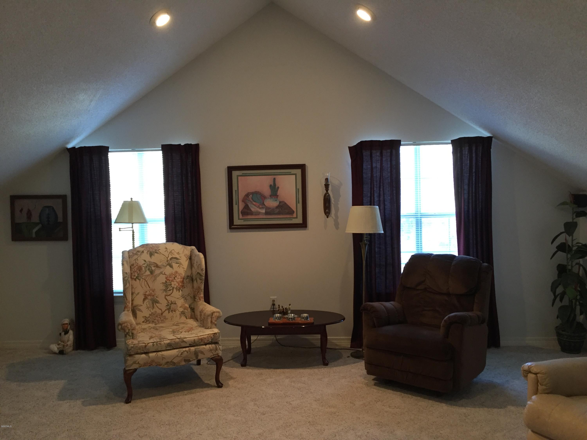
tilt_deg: -0.6
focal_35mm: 29
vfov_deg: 48.2
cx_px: 294
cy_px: 220
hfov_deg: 61.7
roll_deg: +0.5
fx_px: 492
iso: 125
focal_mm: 4.15
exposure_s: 1/30
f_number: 2.2
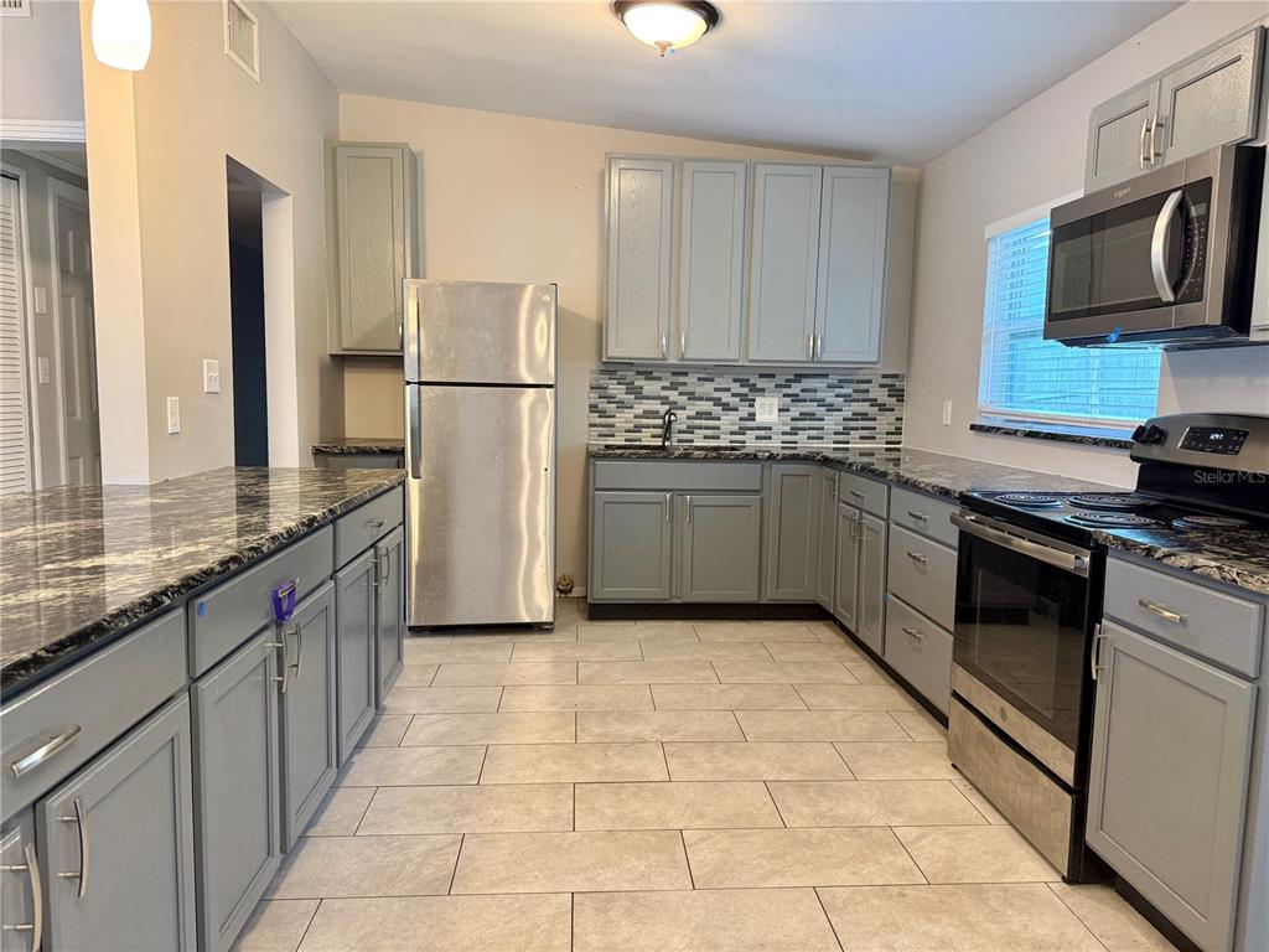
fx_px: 880
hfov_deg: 71.6
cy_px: 476
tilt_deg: -5.7
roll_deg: -1.5
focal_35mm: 24
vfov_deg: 56.8
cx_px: 634
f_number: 1.78
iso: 200
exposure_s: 1/60
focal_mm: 6.76
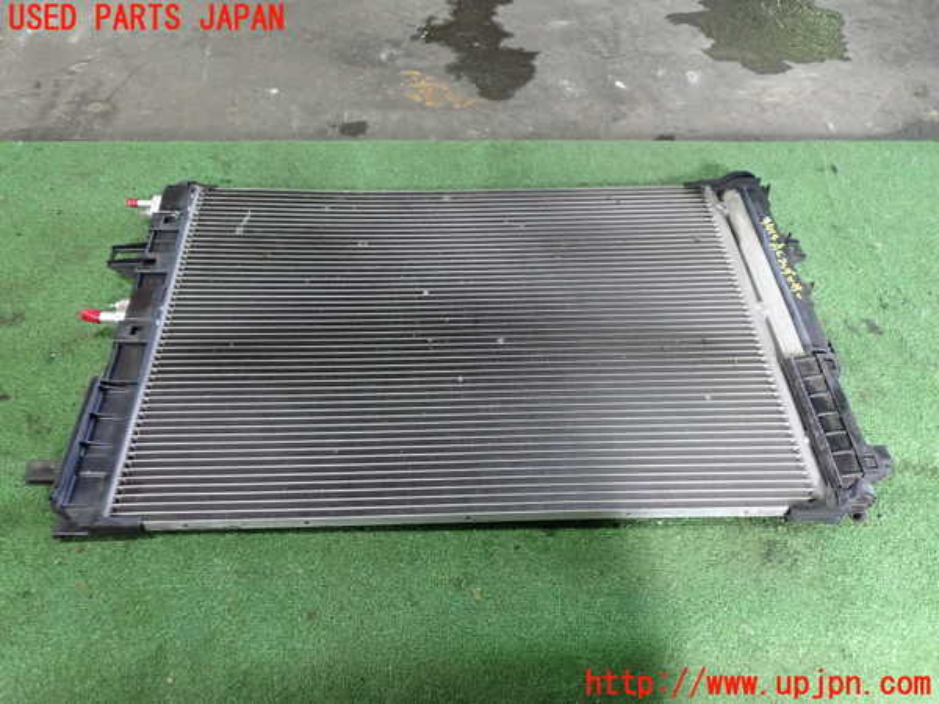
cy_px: 352
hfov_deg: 60.0
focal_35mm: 30
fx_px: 814
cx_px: 470
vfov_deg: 46.8
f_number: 2.3
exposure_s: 1/30
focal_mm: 5.4
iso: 320
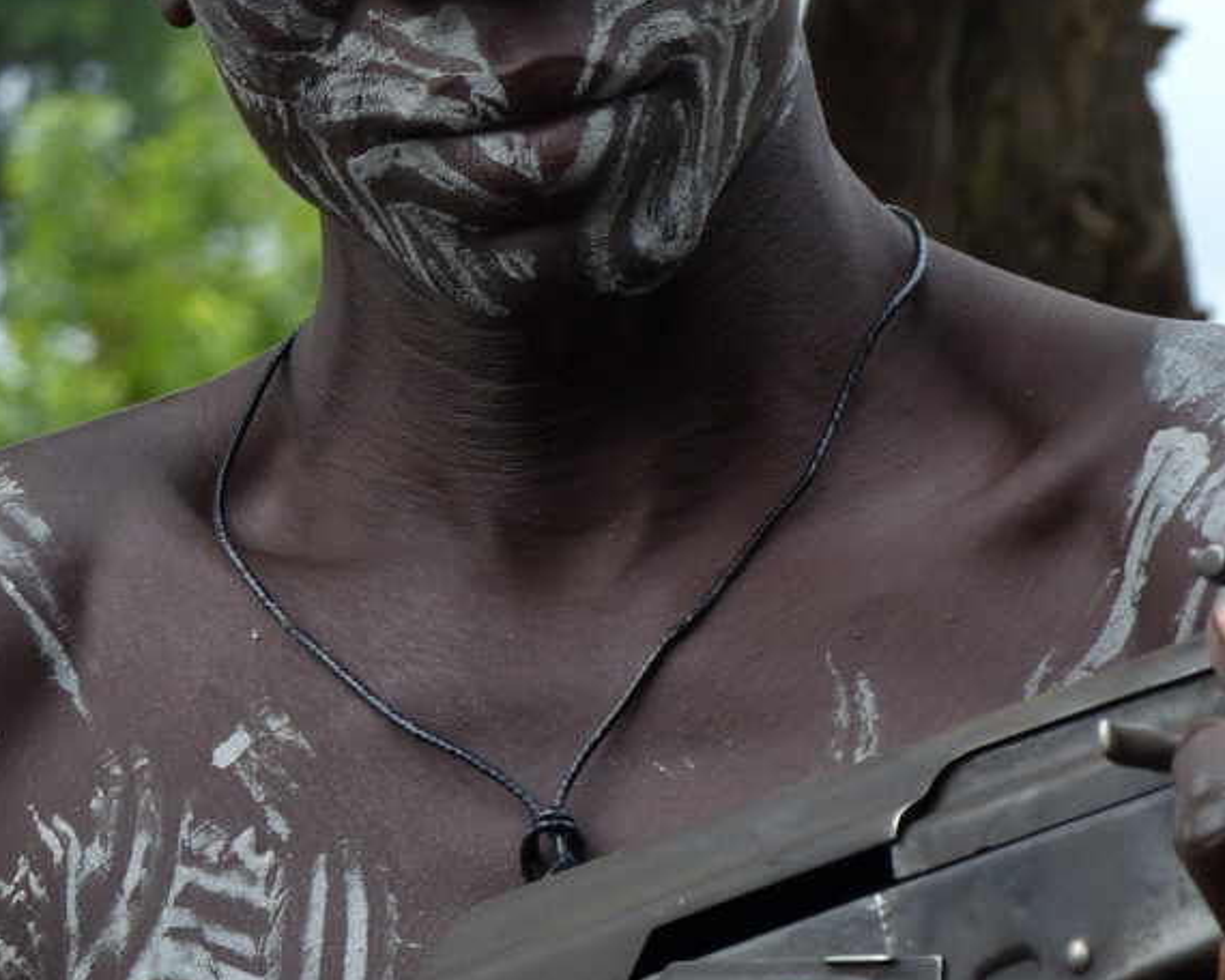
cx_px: 520
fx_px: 10550
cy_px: 189
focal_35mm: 291
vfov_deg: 5.3
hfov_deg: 6.6
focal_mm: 30.6
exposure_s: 1/250
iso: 100
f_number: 4
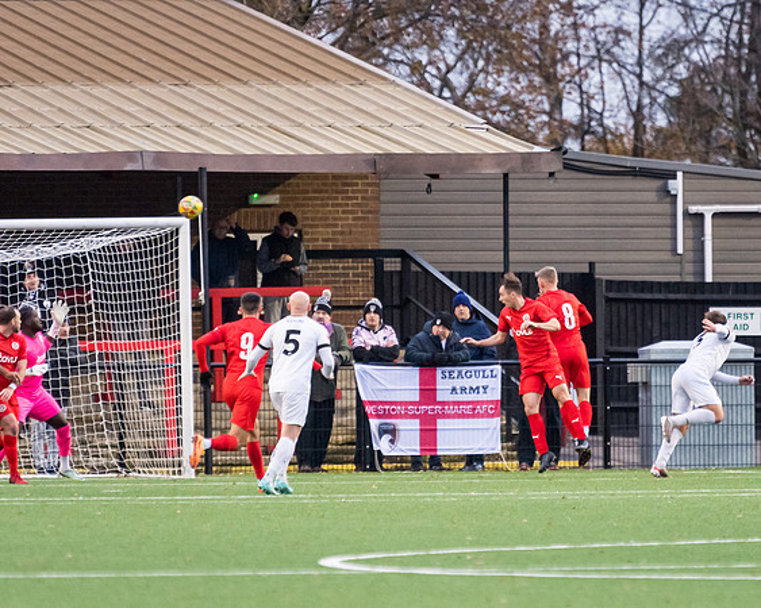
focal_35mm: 482
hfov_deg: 4.0
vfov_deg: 3.2
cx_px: 418
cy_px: 305
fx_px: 10842
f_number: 4
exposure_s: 1/640
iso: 4000
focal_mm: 280
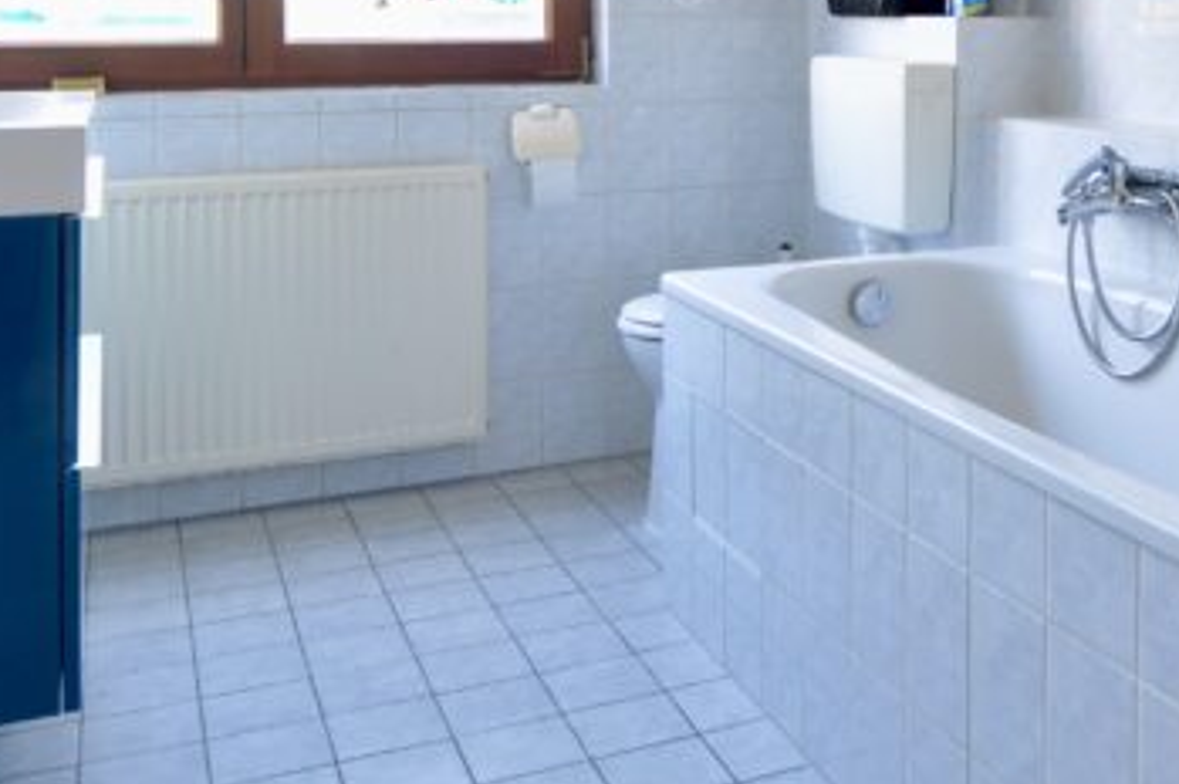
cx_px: 949
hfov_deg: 42.5
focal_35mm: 44
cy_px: 17
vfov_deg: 28.7
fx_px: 1440
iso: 200
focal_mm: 10
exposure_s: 1/13
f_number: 3.5
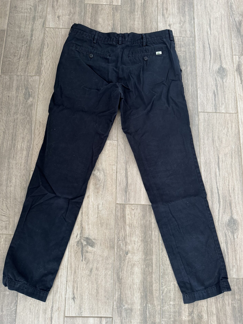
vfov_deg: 67.3
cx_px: 119
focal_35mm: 26
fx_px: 243
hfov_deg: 53.1
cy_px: 159
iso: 250
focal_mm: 6.76
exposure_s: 1/60
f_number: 1.78
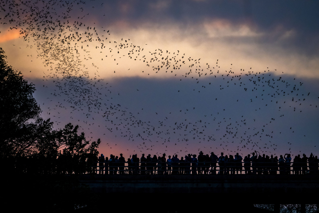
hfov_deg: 5.2
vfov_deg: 3.4
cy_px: 106
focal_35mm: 400
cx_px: 160
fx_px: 3544
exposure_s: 1/1000
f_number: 7.1
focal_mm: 400
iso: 4000
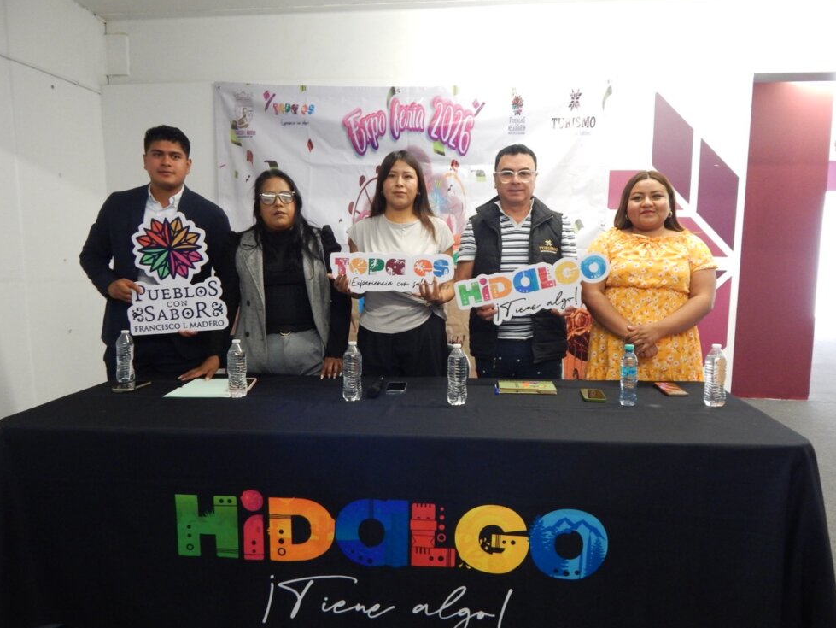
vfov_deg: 58.9
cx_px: 434
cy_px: 320
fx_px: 556
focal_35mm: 23
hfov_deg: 73.9
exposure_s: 1/13
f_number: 3
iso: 400
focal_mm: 4
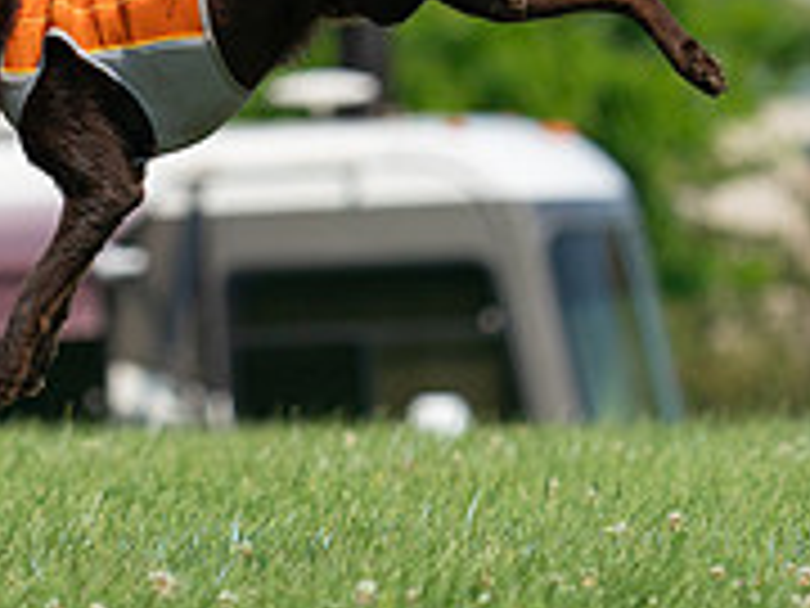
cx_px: 104
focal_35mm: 1002
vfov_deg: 1.5
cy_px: -164
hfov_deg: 2.0
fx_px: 23446
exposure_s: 1/4000
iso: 1000
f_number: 6.3
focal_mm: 324
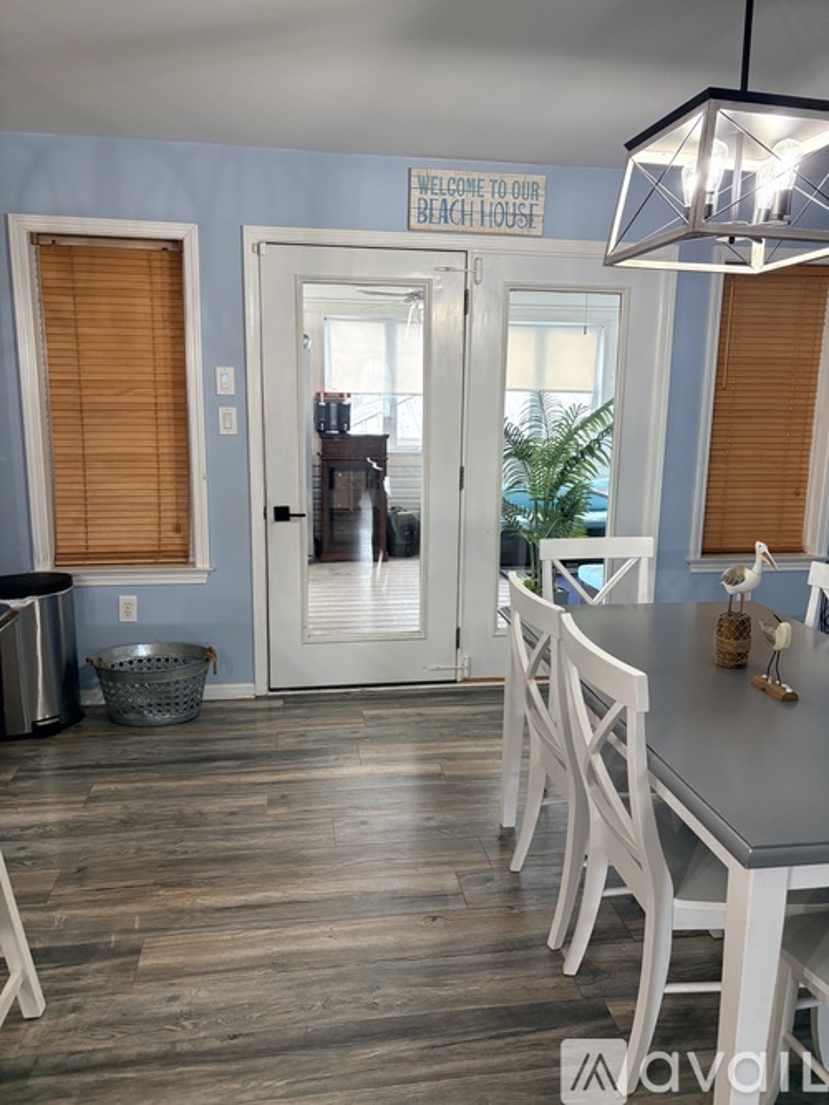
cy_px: 552
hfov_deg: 53.0
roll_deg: -1.0
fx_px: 830
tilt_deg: -8.7
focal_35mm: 26
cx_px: 414
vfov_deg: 67.3
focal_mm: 5.96
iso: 160
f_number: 1.6
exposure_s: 1/60
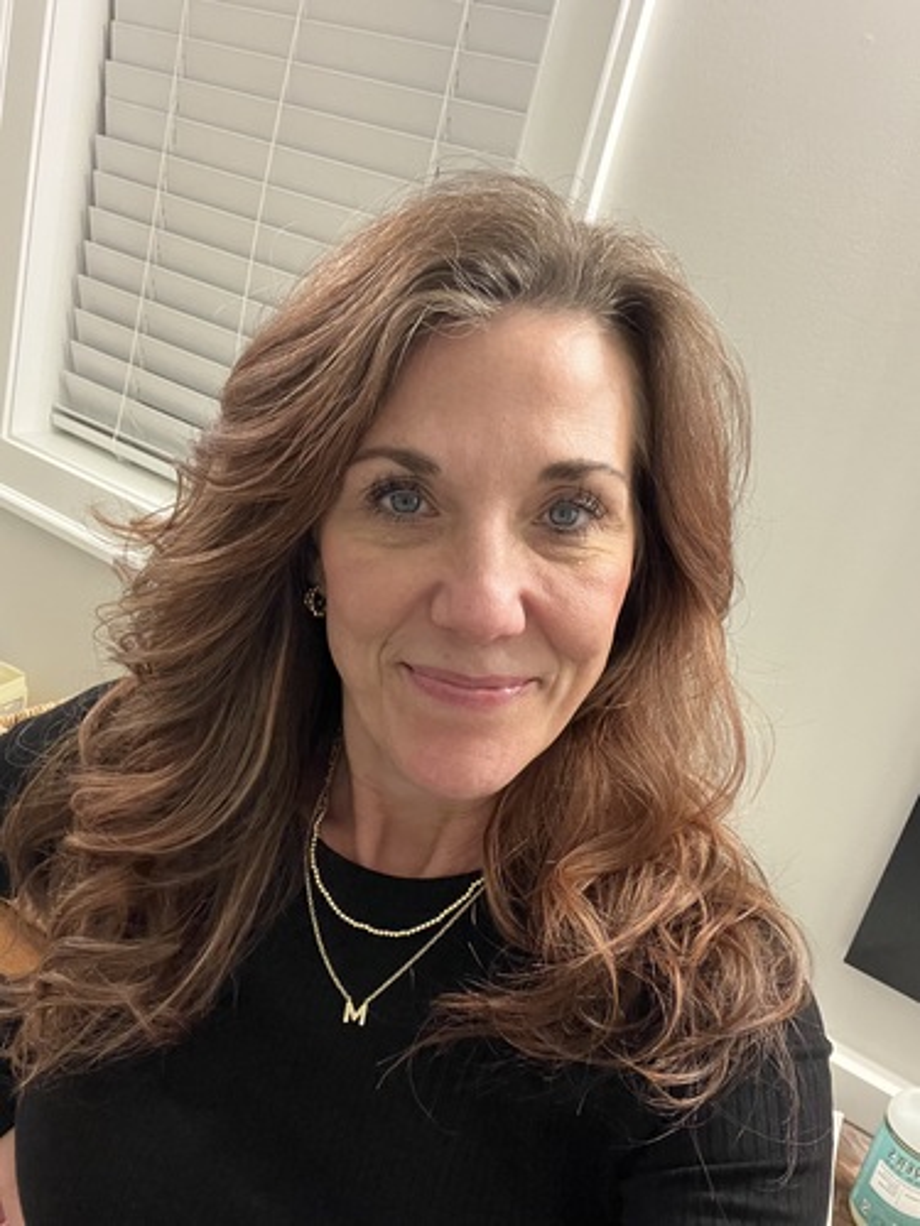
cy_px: 613
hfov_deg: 46.8
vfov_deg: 60.0
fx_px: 1063
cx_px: 460
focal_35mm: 30
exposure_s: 1/40
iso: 320
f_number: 2.2
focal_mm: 2.71
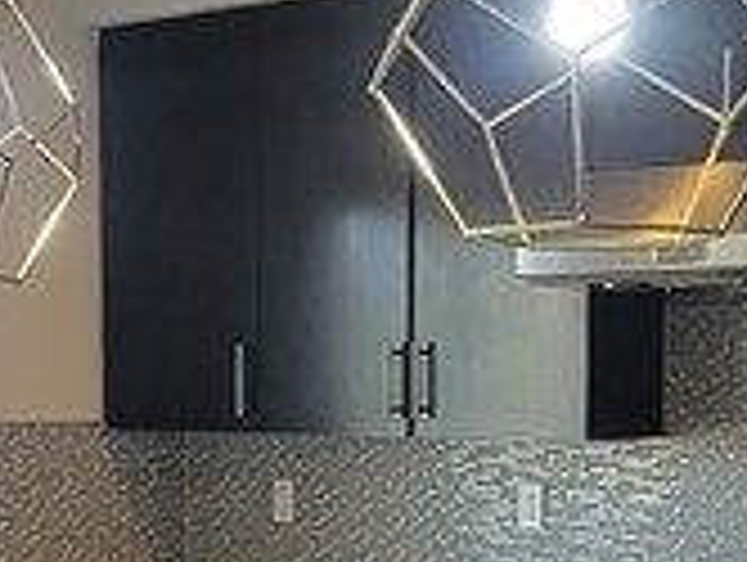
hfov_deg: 24.3
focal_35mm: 80
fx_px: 1729
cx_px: 486
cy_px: 549
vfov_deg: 18.1
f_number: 2.2
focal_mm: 2.2
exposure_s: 1/60
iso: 125
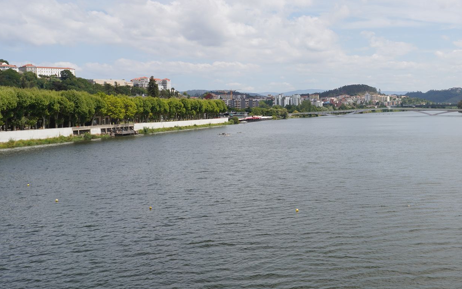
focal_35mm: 40
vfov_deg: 32.0
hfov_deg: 46.9
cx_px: 362
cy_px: 142
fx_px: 504
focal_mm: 24
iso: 100
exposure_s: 1/100
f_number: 16
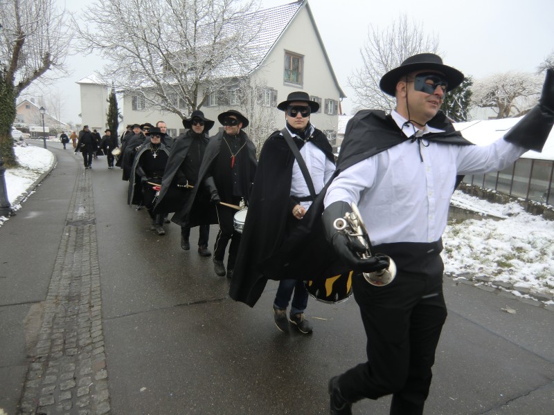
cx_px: 277
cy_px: 208
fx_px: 384
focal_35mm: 24
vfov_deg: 56.8
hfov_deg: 71.6
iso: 64
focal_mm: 4.3
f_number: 3.2
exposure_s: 1/125
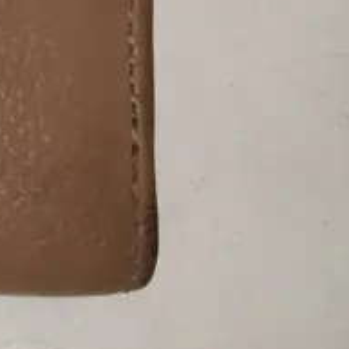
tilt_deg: -86.9
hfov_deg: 11.0
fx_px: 1551
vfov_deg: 12.0
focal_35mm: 136
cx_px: -461
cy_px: -231
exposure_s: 1/17
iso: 40
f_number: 2.2
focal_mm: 4.15
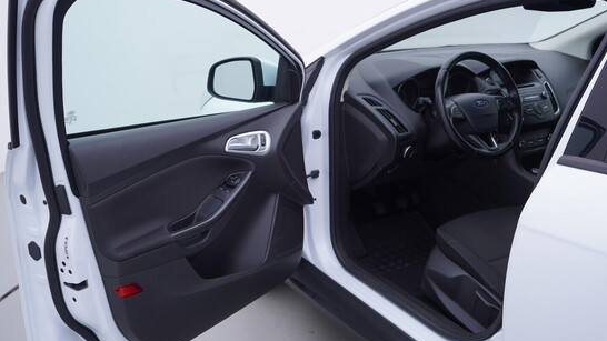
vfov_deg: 31.2
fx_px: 612
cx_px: 305
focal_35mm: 38
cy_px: 158
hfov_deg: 52.8
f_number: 3.5
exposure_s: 1/60
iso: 125
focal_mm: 24
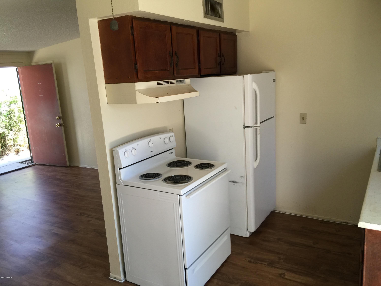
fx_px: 319
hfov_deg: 61.7
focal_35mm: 29
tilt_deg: -12.9
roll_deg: +4.2
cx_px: 190
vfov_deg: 48.2
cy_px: 143
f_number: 2.2
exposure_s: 1/30
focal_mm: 4.15
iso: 32
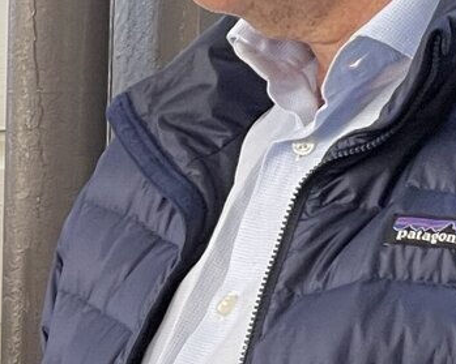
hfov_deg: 5.2
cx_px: -768
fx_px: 4830
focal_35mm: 358
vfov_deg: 4.3
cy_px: 497
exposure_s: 1/122
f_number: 2.2
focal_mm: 7.5
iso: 50
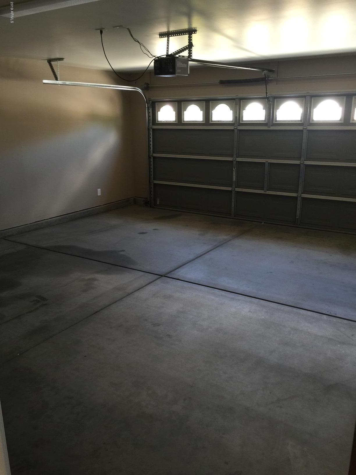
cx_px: 178
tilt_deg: -17.2
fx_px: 398
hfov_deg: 48.2
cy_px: 238
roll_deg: -0.1
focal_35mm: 29
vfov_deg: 61.7
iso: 32
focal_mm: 4.15
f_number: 2.2
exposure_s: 1/15
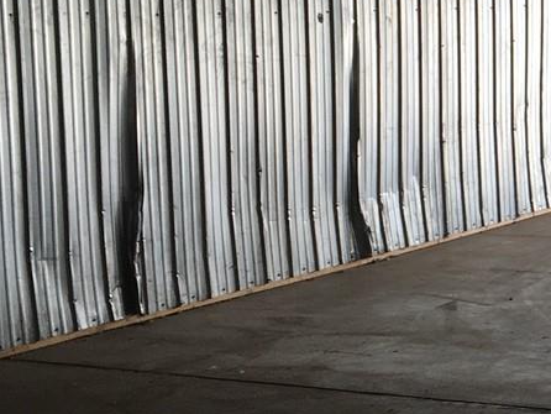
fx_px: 1656
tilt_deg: -6.9
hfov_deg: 17.2
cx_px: 808
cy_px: 251
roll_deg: -0.7
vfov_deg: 14.2
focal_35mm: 104
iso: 25
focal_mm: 4.15
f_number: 2.2
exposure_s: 1/60
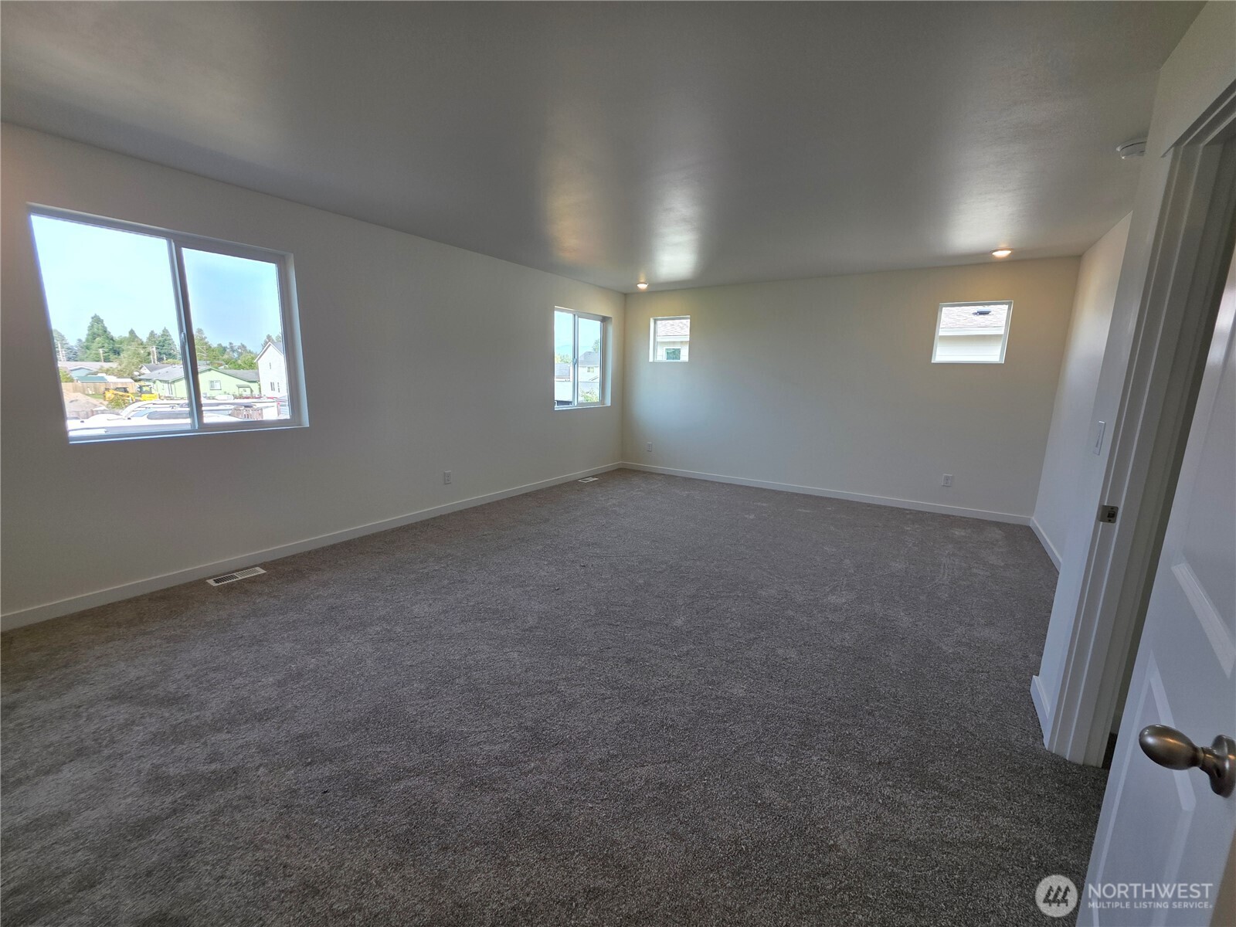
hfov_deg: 106.2
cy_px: 464
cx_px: 618
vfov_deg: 89.9
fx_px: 464
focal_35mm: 13
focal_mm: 2.2
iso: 40
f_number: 1.9
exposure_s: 1/120
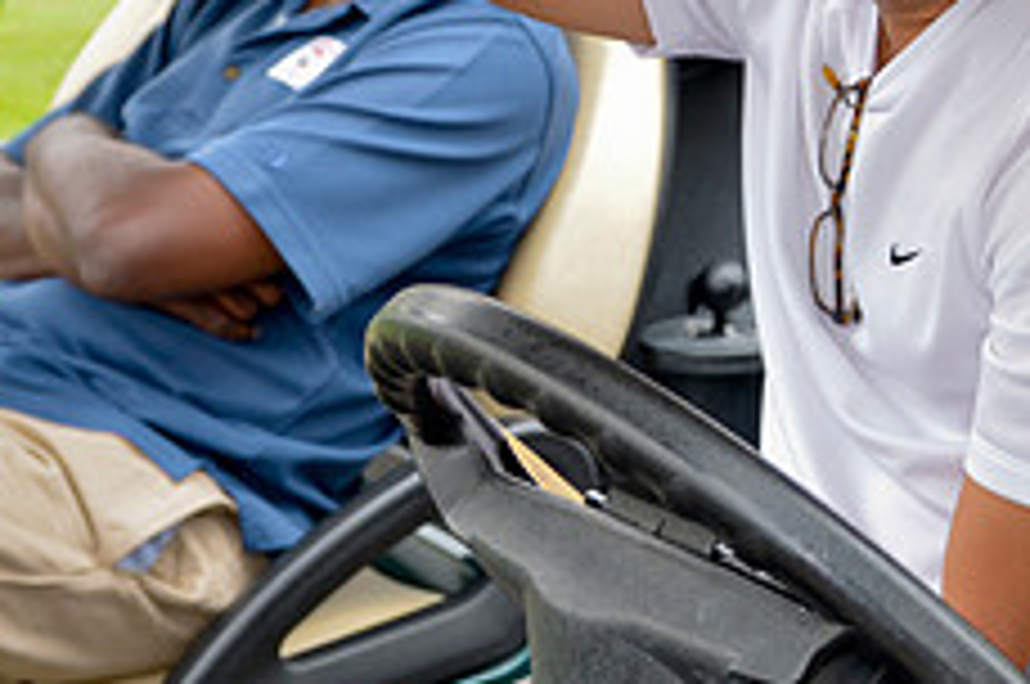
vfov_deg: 10.5
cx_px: 1237
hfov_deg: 15.3
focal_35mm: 129
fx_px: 3686
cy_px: -45
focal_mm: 34
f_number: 5
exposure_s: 1/200
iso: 200
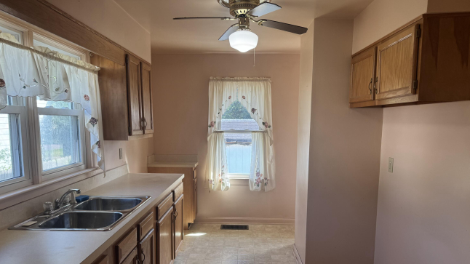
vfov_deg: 42.5
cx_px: 235
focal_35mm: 27
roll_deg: -0.3
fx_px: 336
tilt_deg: -8.1
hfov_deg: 69.9
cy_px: 167
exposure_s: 1/120
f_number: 1.78
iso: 80
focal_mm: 6.76
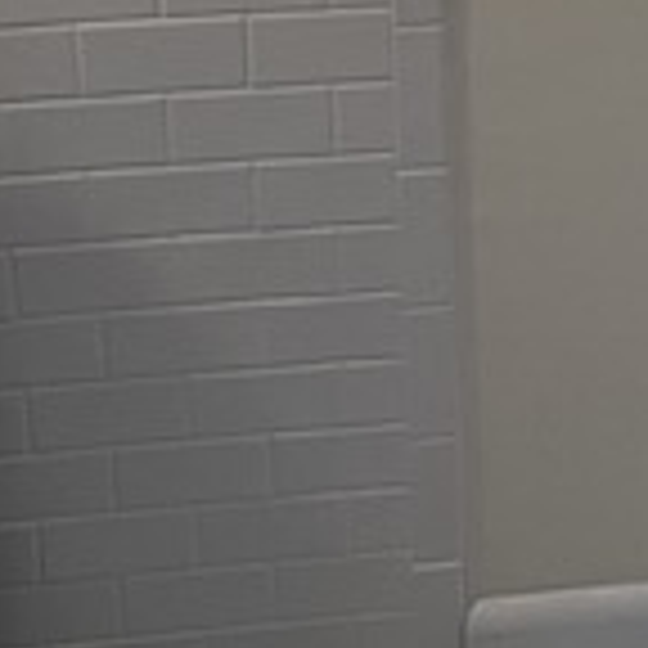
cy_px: -432
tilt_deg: -12.5
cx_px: 598
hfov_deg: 25.9
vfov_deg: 20.9
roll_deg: -0.1
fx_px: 1355
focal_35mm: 64
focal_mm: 1.57
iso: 100
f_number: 1.8
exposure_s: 1/120
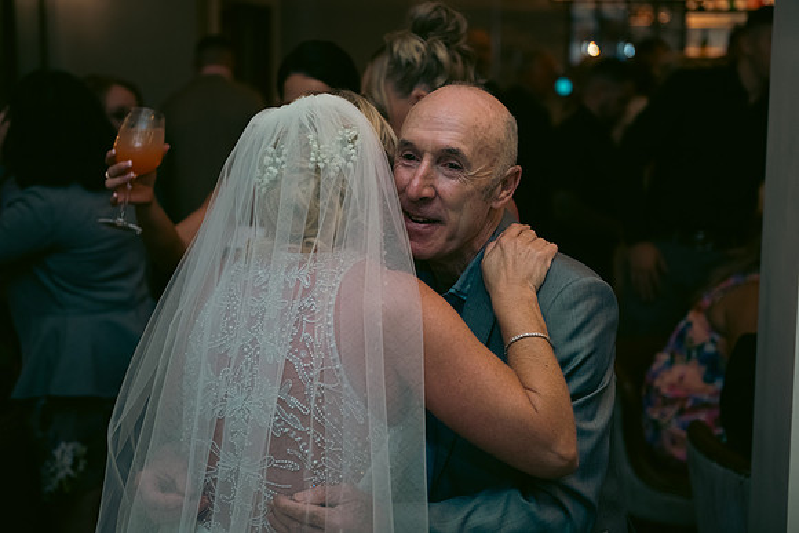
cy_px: 266
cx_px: 400
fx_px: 1332
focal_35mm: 60
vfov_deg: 22.6
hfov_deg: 33.4
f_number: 3.5
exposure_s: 1/160
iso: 800
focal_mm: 60
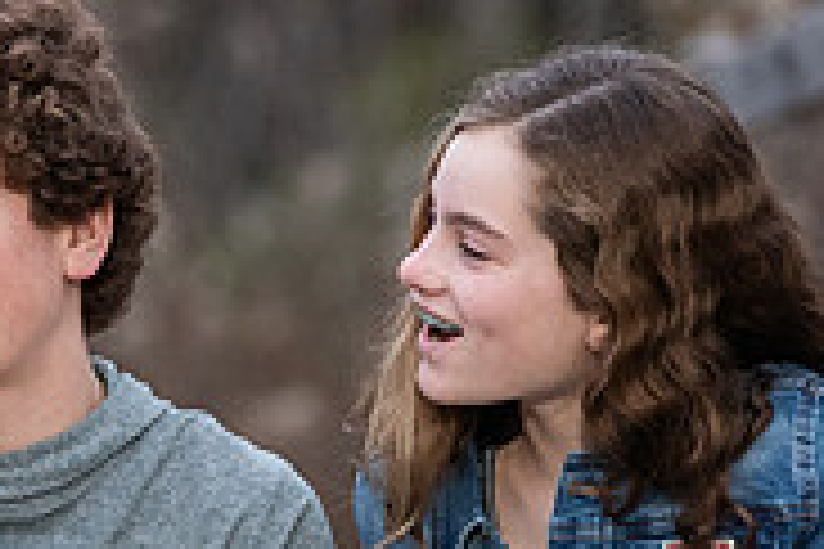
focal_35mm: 645
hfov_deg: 3.2
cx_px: -18
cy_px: 583
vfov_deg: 2.1
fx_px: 14762
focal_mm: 200
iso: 1600
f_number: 5
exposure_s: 1/200
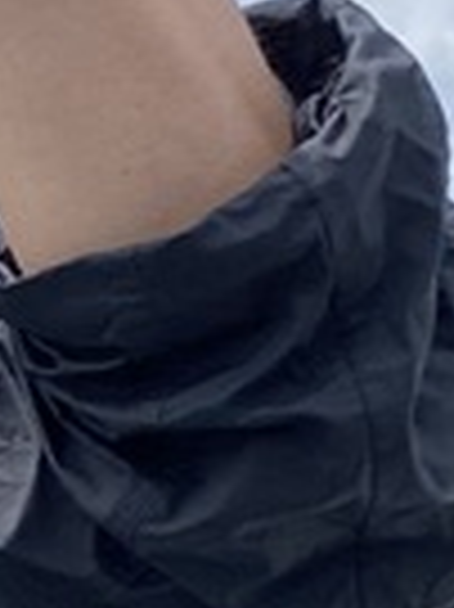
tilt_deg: -7.8
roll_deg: -1.8
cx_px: -656
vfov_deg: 11.2
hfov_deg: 8.2
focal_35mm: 165
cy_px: 1090
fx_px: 2890
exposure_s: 1/1779
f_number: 1.8
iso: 32
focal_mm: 4.25
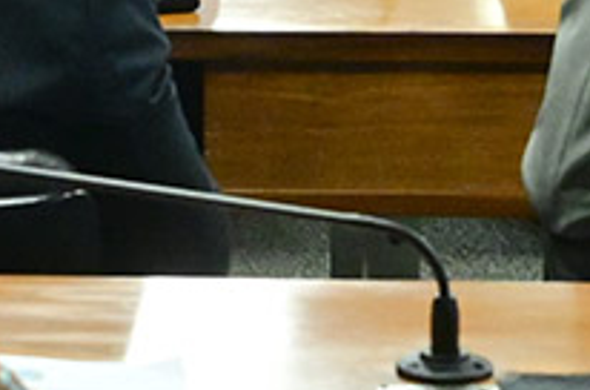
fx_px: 3072
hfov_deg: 11.0
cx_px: 349
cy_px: -358
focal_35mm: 188
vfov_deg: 7.0
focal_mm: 30
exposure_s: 1/160
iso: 4000
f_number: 5
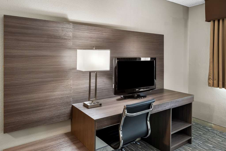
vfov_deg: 59.5
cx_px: 113
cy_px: 76
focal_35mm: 21
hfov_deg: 81.2
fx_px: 132
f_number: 8
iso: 800
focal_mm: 14
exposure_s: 1.6
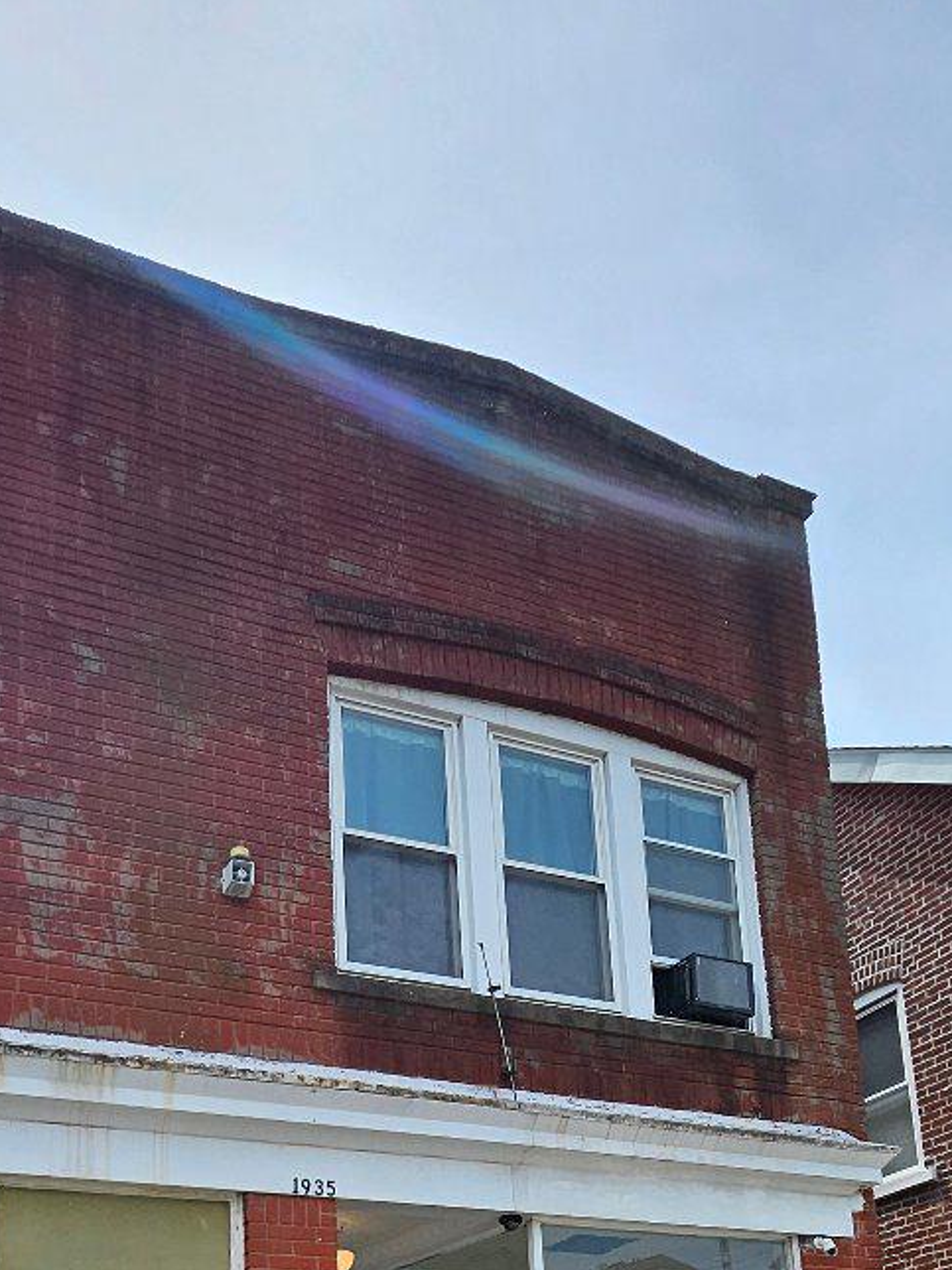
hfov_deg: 44.9
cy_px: 1305
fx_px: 1137
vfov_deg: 47.2
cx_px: 337
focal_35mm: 31
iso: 32
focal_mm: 1.74
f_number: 2.2
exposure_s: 1/1484
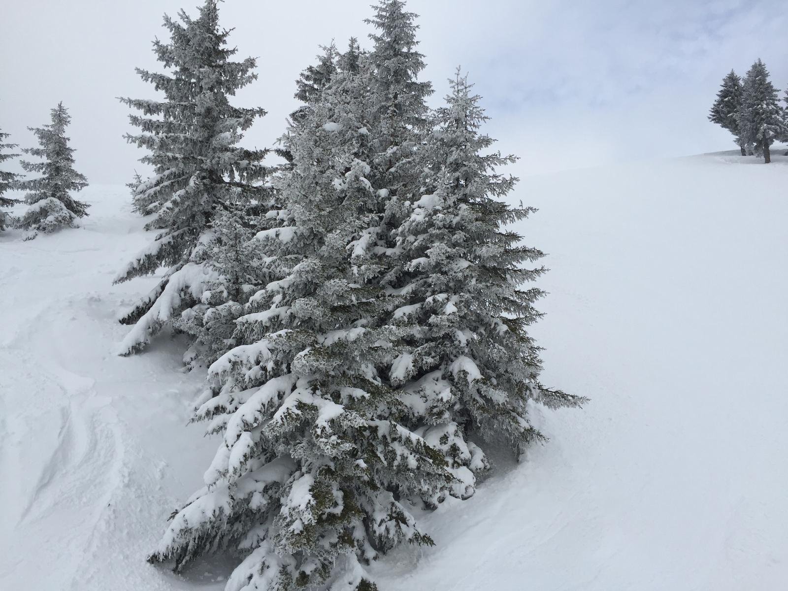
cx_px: 394
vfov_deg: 48.2
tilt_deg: +7.6
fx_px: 660
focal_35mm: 29
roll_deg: +0.1
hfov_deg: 61.7
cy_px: 296
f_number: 2.2
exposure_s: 1/2326
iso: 32
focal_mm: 4.15
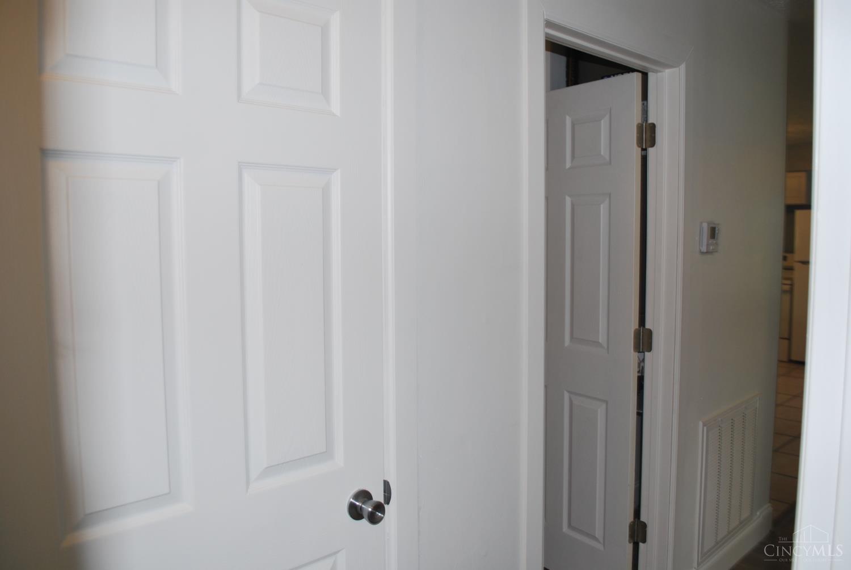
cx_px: 426
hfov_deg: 67.3
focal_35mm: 27
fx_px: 639
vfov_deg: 48.0
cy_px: 285
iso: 200
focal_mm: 18
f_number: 3.5
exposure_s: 1/60
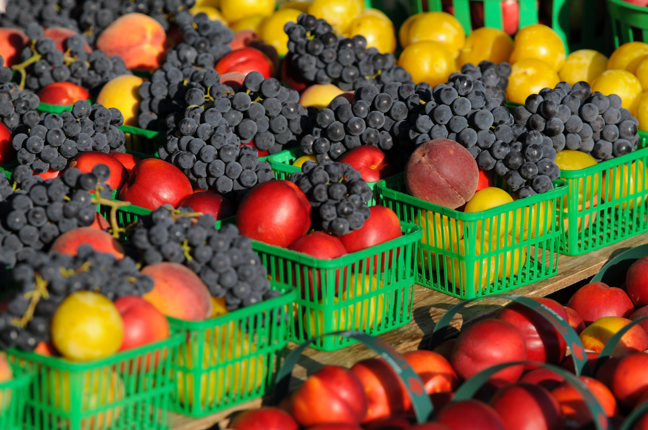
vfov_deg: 6.3
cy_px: 215
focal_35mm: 218
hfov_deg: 9.5
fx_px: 3910
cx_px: 324
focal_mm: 145
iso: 200
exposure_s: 1/1600
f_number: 4
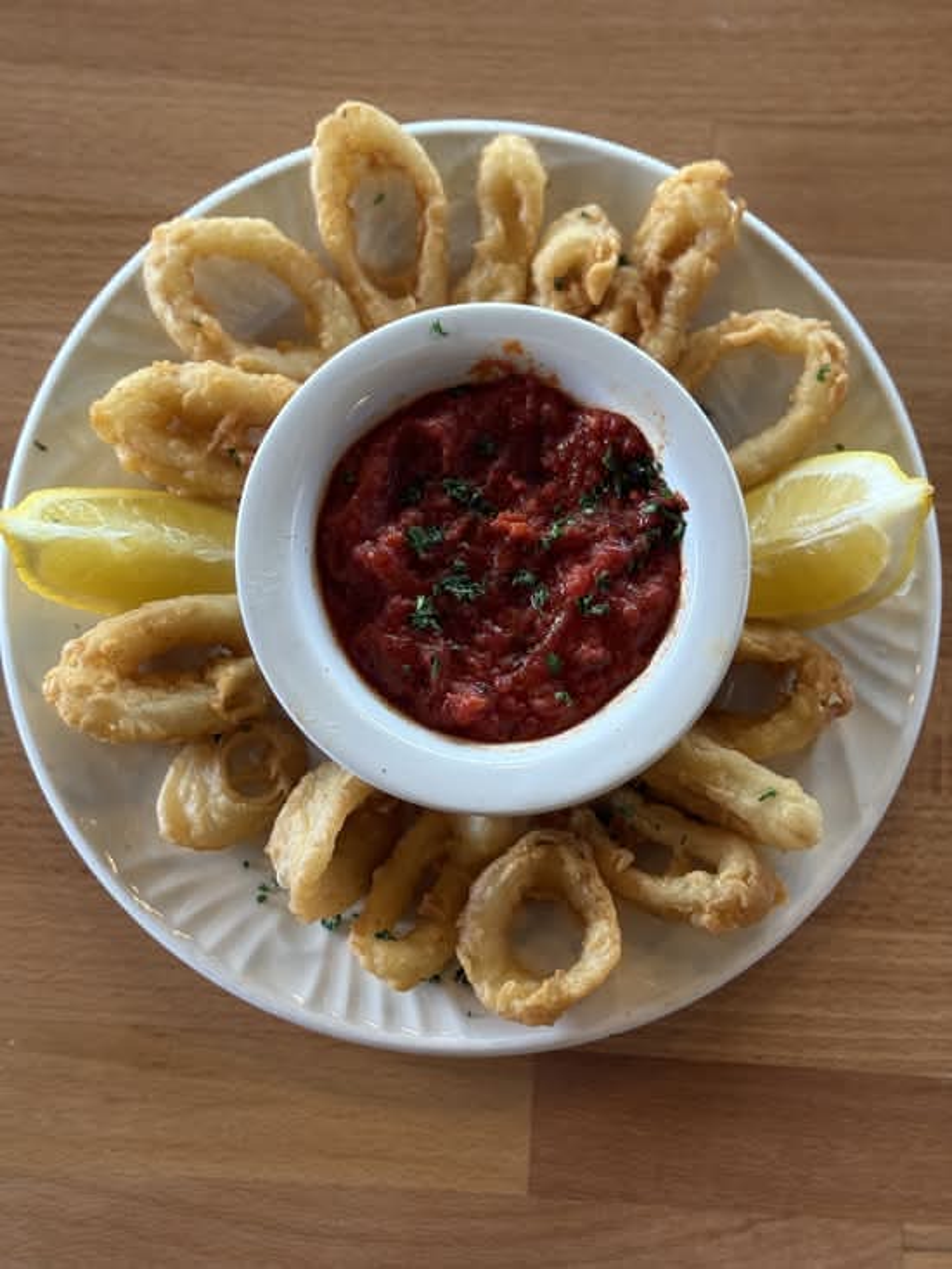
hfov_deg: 30.3
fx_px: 1760
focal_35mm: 48
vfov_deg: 39.7
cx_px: 476
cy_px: 634
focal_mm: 6.76
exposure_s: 1/60
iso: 160
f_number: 1.78
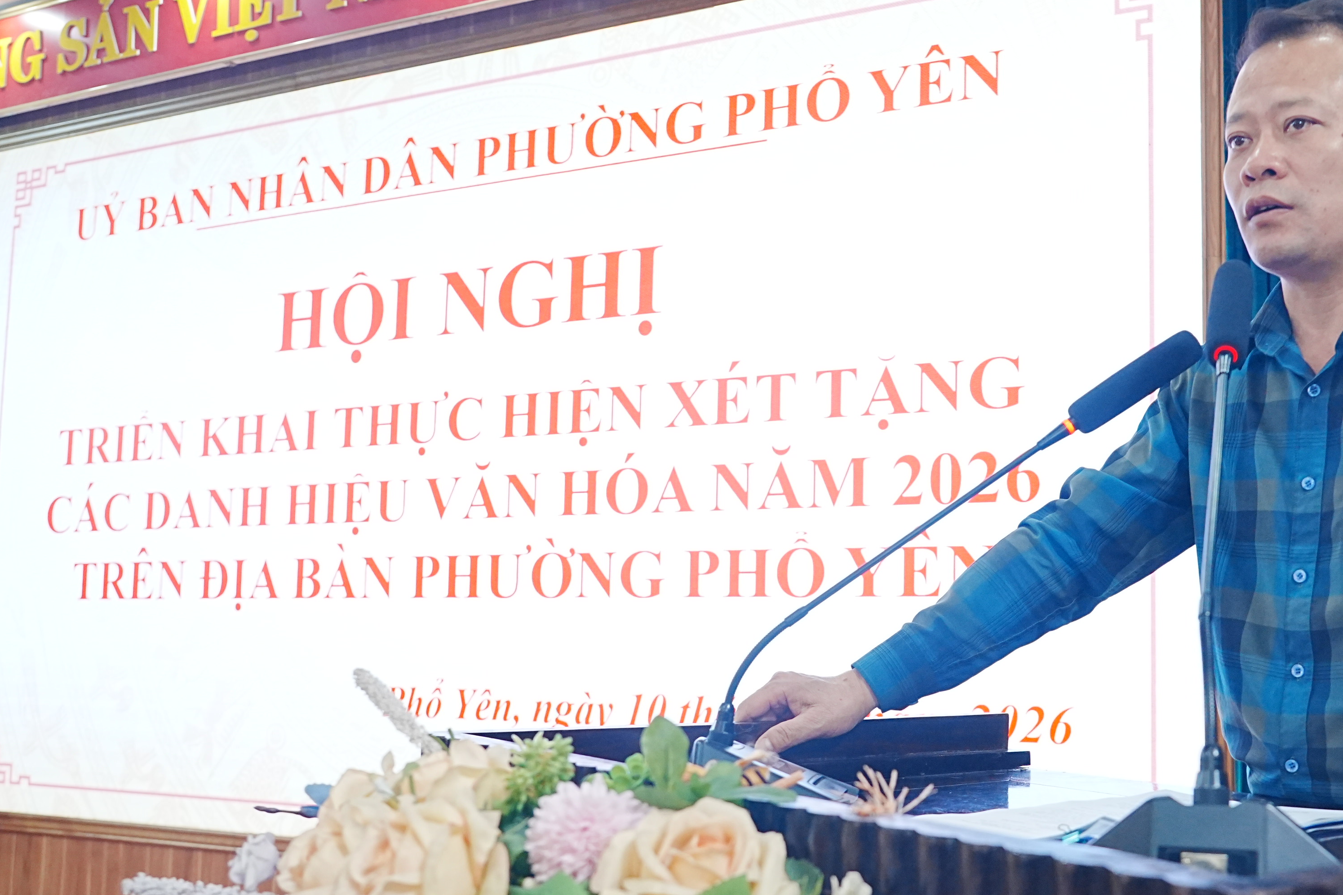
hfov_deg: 50.3
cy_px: 519
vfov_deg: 35.9
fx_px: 1380
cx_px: 962
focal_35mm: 37
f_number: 5
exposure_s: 1/80
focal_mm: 24
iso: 2000
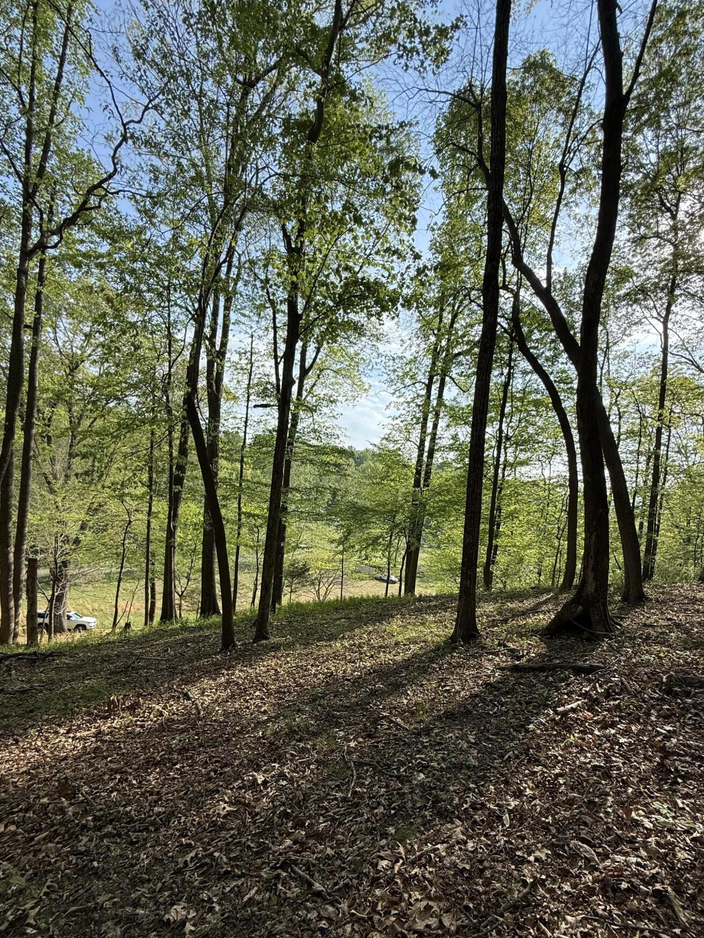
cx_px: 376
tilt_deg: -5.0
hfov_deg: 78.0
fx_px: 434
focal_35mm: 16
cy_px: 523
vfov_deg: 94.1
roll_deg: -4.8
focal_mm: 2.22
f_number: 2.2
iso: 64
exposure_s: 1/1017
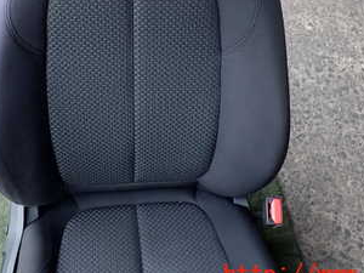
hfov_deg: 37.9
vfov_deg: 27.8
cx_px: 133
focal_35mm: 50
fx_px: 526
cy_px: 18
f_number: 2
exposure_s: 1/100
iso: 100
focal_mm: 4.5
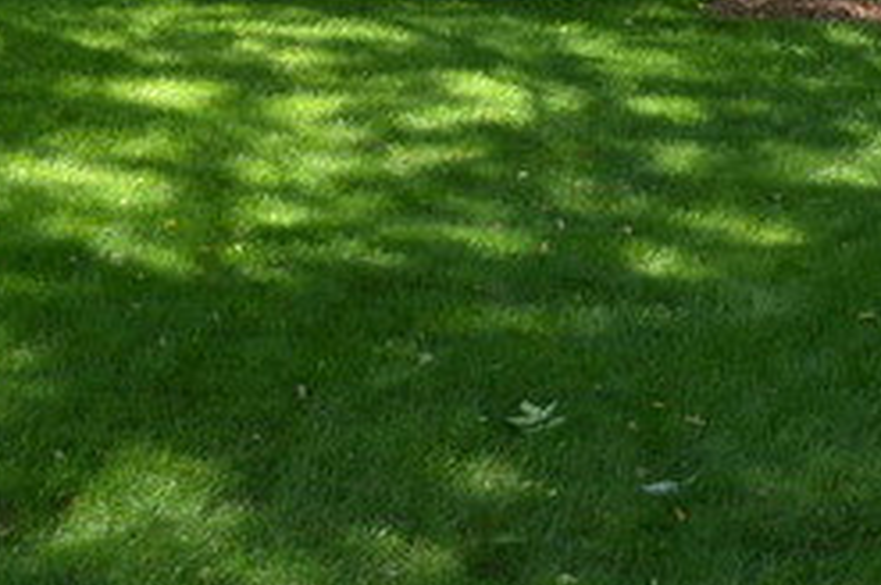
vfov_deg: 18.3
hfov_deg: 28.9
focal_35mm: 70
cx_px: 407
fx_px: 1711
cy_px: -143
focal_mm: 18
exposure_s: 1/125
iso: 180
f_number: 5.6
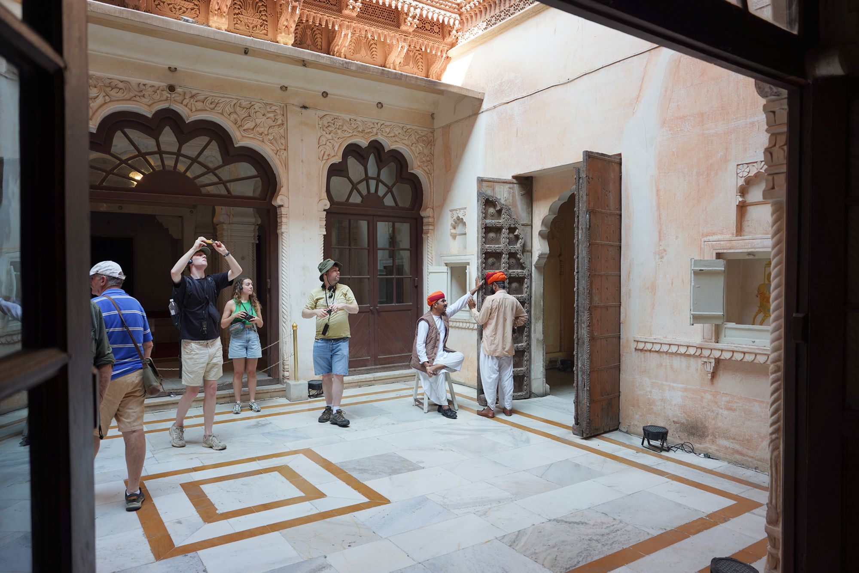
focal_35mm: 24
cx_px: 430
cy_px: 286
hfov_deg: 73.7
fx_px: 573
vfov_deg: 53.1
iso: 100
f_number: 3.2
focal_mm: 24
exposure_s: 1/100
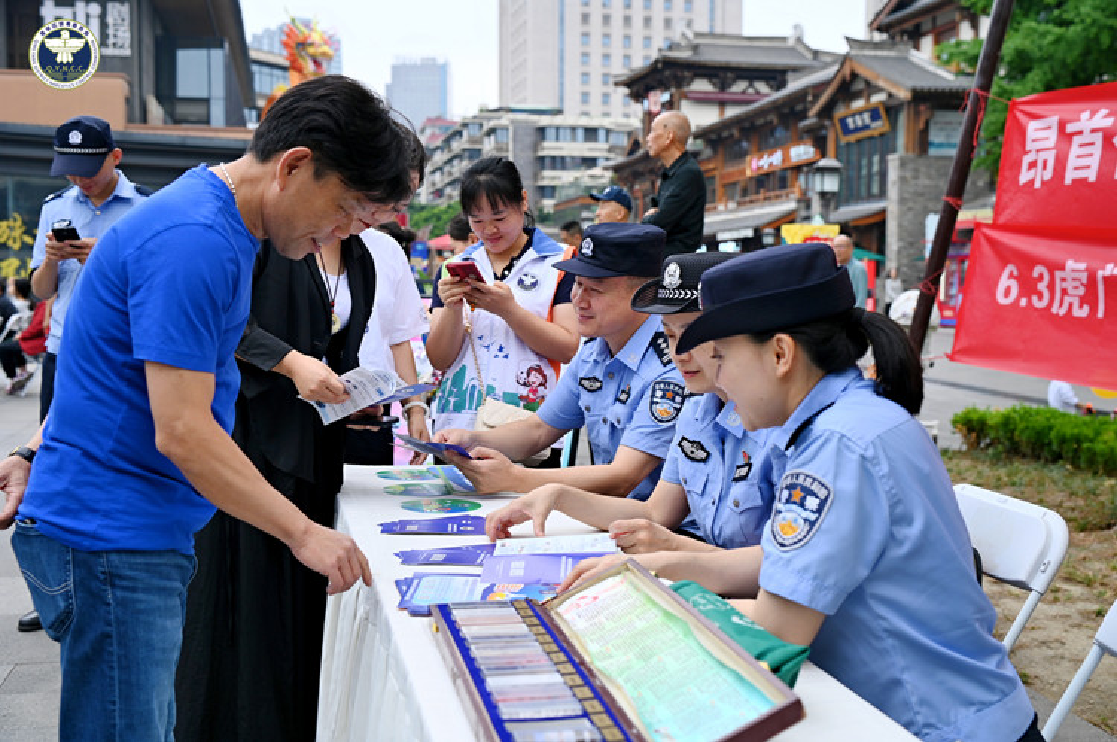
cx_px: 558
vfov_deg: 34.1
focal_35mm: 39
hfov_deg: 49.6
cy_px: 371
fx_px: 1209
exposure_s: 1/200
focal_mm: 39
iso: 125
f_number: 4
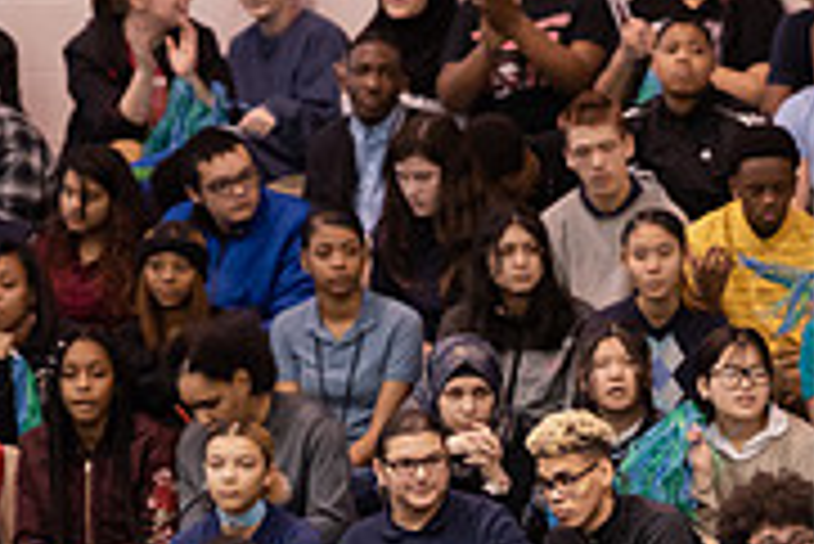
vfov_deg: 2.5
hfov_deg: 3.7
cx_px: 679
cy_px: 717
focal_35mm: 560
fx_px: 12672
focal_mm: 175
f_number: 3.2
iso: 2500
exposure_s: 1/200
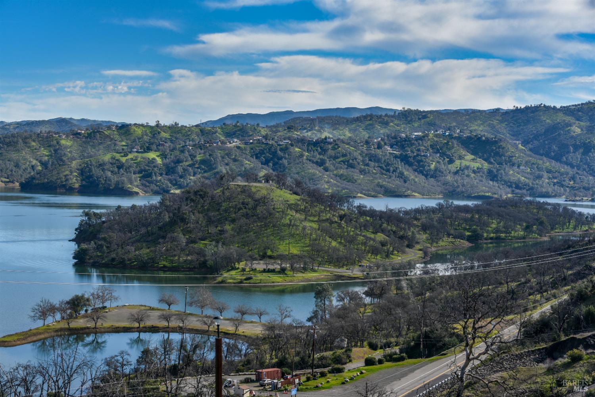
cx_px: 298
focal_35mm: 62
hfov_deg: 32.4
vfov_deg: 21.9
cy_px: 198
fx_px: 1025
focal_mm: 62
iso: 160
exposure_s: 1/640
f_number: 6.3
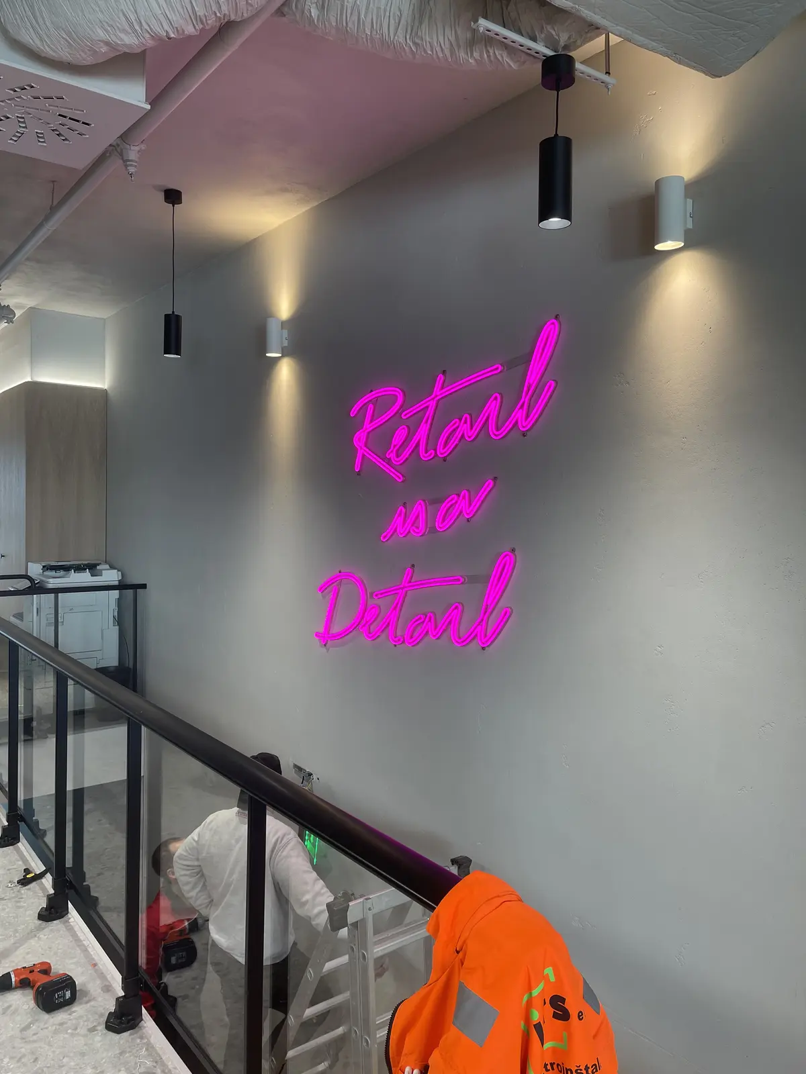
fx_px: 807
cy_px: 537
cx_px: 403
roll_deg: -2.1
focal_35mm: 26
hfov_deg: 53.1
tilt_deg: -1.8
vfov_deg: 67.3
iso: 64
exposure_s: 1/100
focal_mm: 5.1
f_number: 1.6
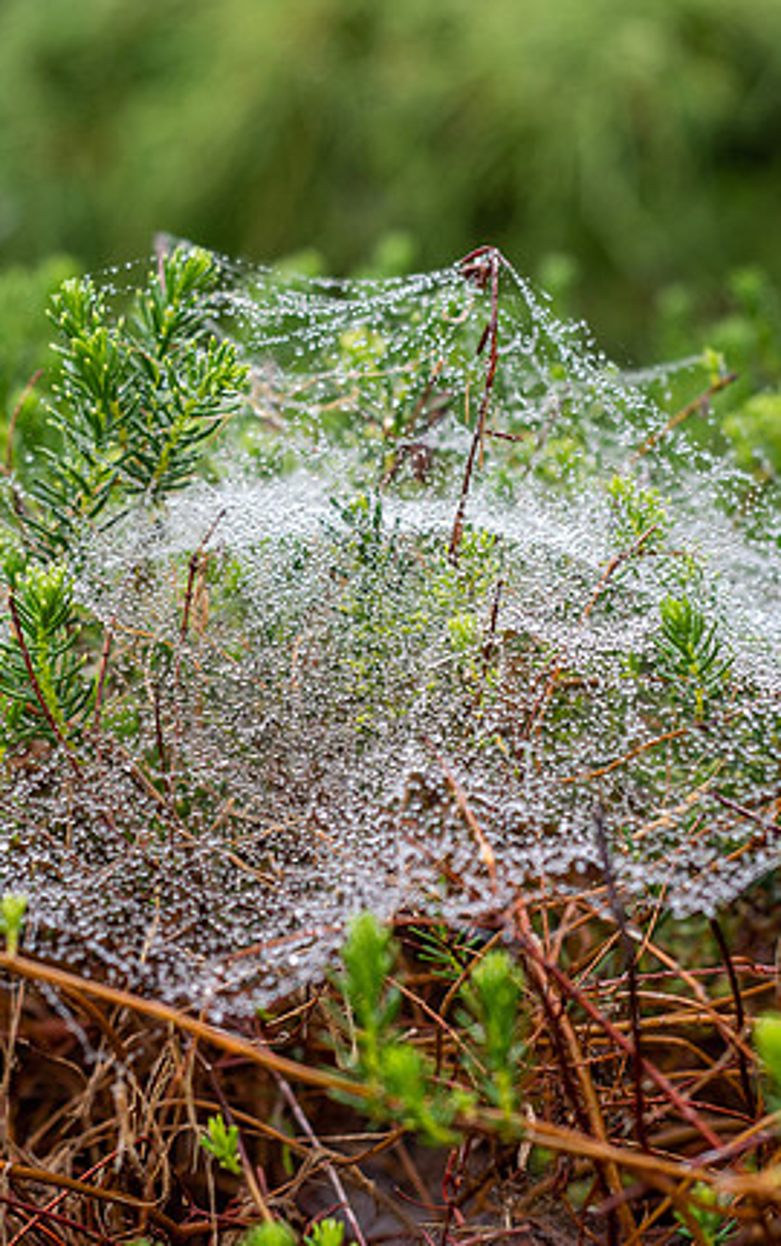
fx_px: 3876
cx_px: 333
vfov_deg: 18.3
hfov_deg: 11.5
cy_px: 623
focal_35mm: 114
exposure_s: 1/80
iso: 200
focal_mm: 40
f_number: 4
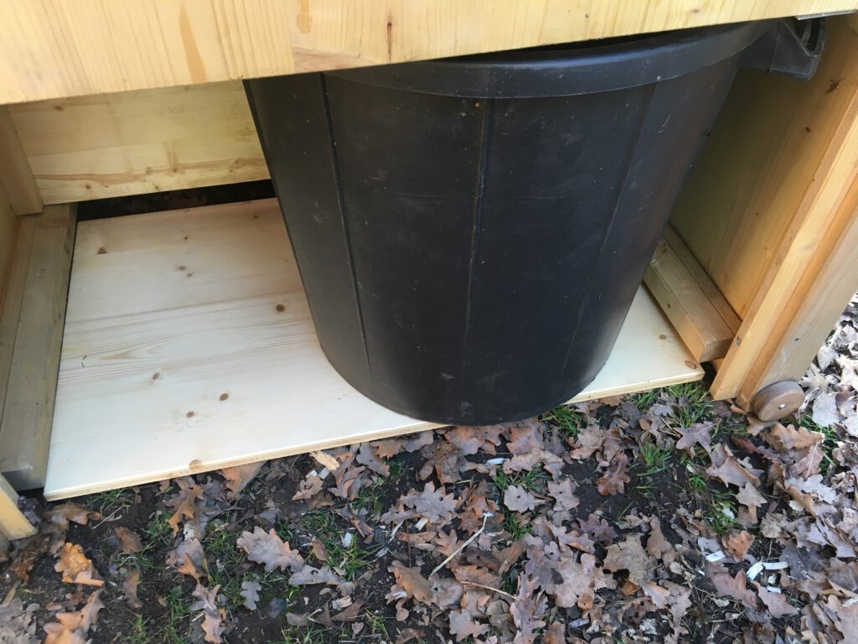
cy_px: 322
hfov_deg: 61.7
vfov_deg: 48.2
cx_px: 429
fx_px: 719
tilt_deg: -47.2
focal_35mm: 29
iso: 50
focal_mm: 4.15
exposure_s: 1/33
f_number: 2.2
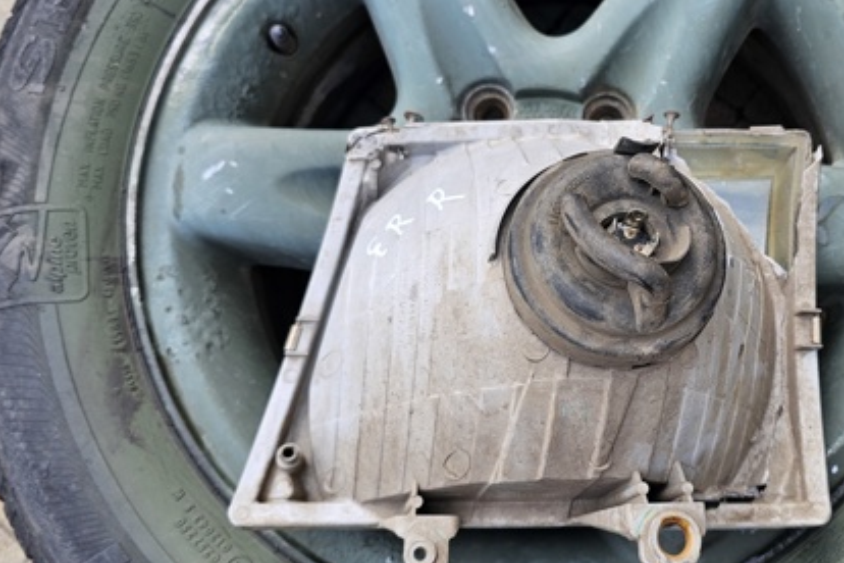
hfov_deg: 50.8
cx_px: 575
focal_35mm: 37
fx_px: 867
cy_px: 257
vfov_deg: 35.9
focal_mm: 6.3
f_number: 1.7
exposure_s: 1/111
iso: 10
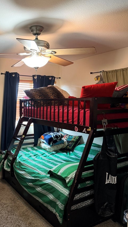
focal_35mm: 31
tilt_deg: -5.8
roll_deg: +0.8
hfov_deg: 36.8
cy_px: 119
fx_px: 187
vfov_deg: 62.6
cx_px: 30
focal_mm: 6.76
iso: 400
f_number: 1.78
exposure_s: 1/60
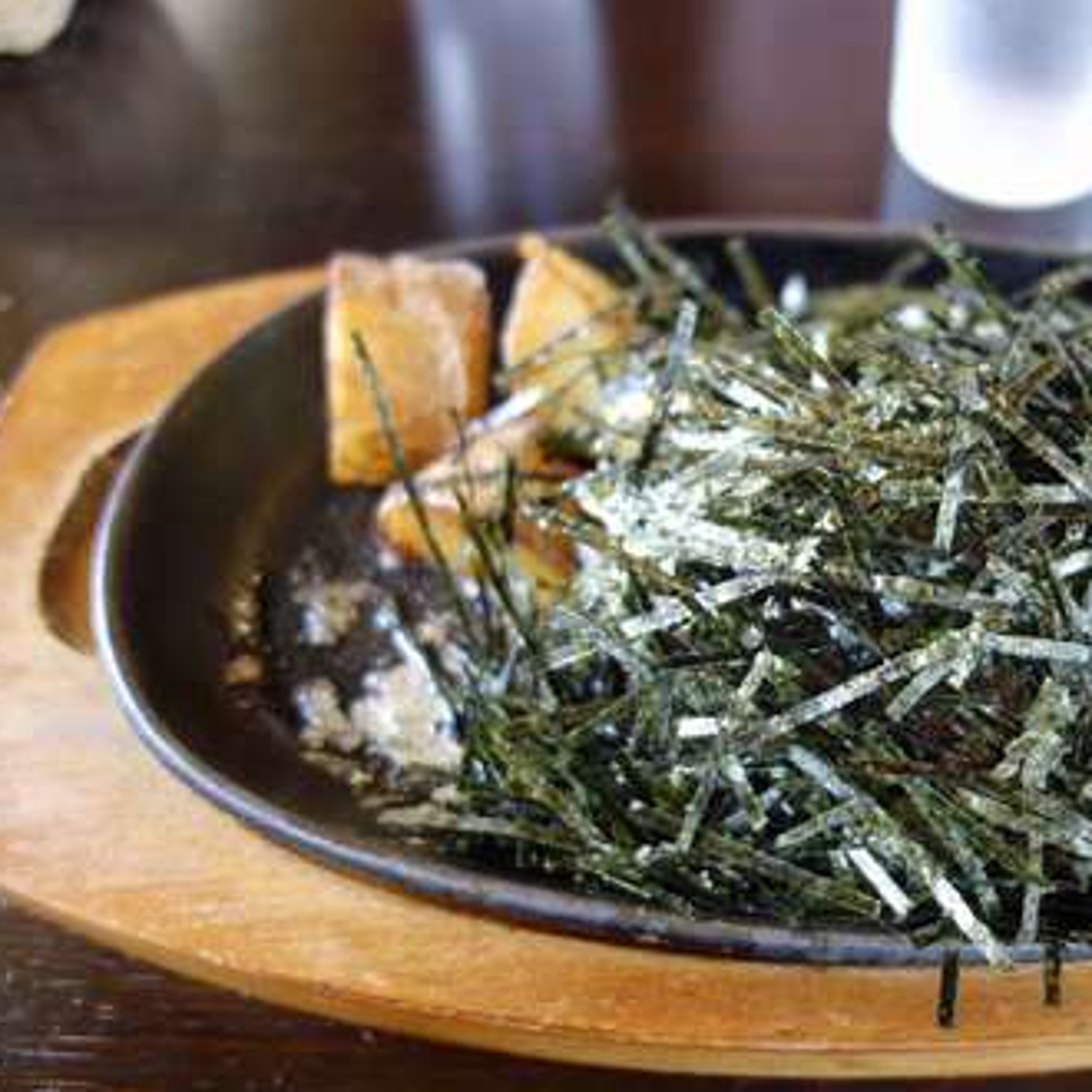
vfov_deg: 46.0
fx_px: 1285
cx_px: 807
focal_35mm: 36
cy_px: 544
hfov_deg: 44.6
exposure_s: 1/50
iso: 125
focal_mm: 10.4
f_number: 1.8
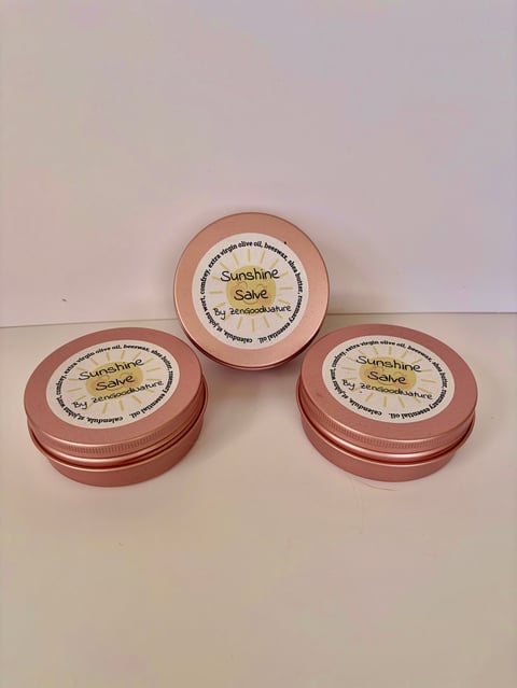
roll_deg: +0.5
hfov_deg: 53.1
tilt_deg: -40.6
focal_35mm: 26
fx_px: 517
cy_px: 344
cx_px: 258
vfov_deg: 67.3
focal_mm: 5.96
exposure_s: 1/641
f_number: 1.6
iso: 50
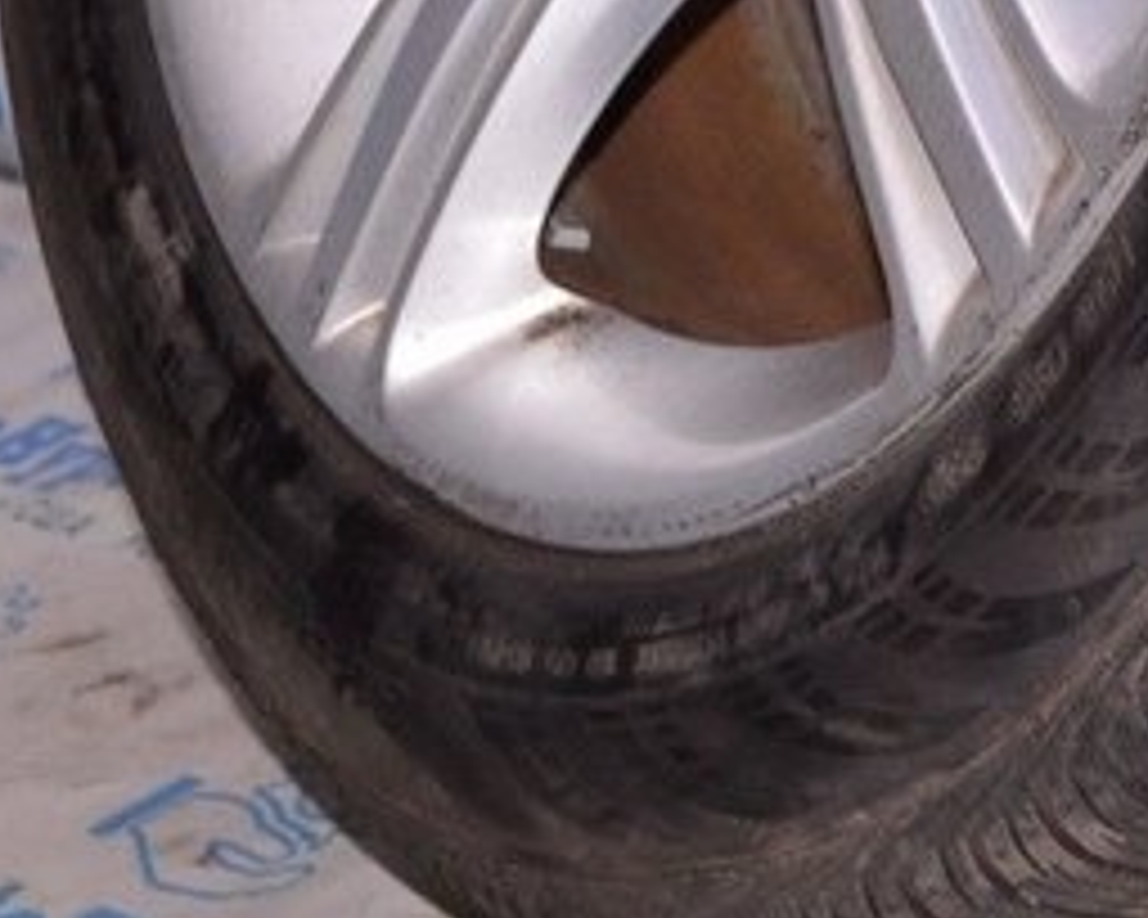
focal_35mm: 147
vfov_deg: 10.2
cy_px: -421
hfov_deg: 12.6
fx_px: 4995
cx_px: 1634
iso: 1600
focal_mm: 26
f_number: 8
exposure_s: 1/200
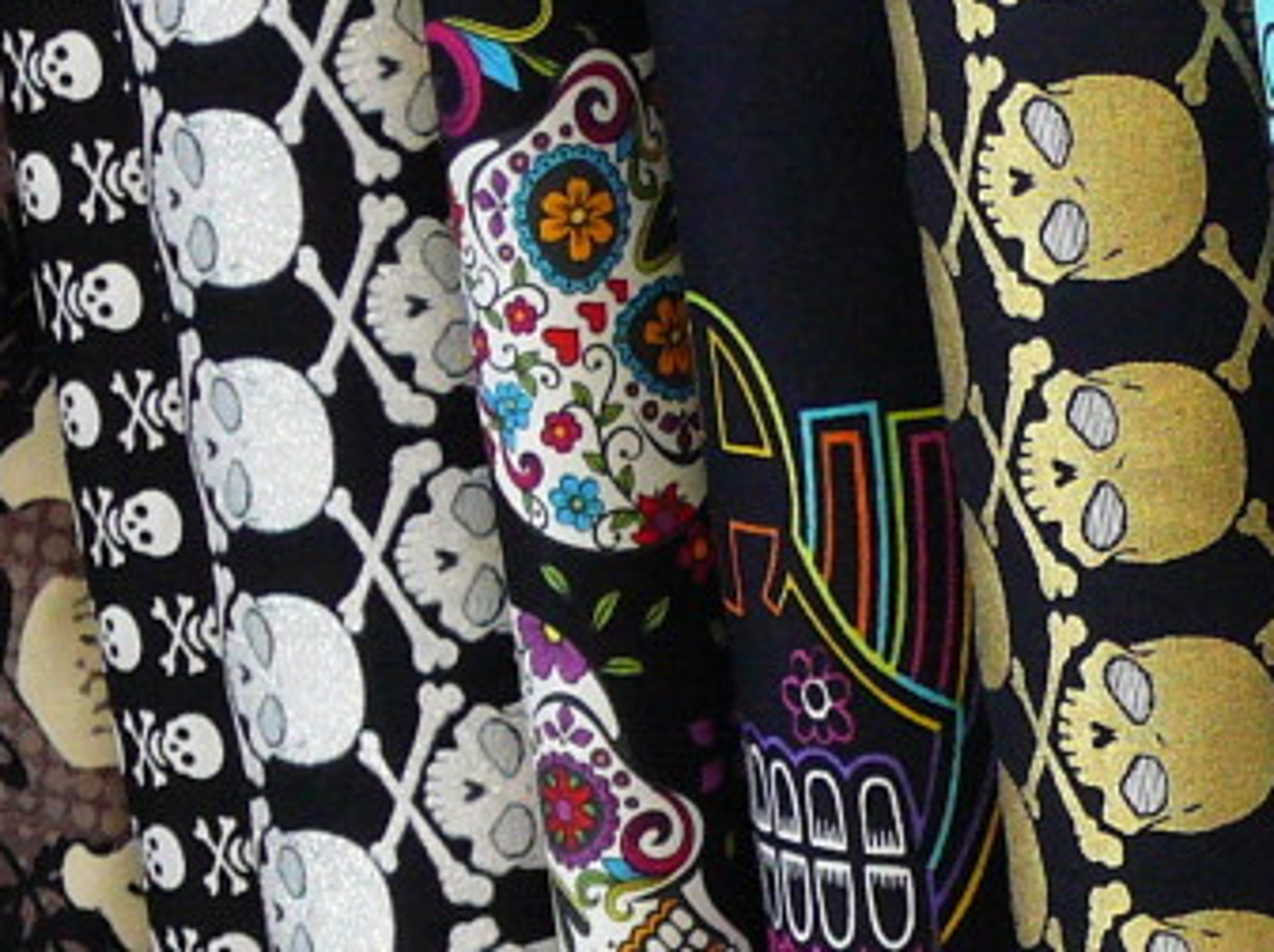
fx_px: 5257
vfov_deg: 10.2
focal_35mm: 143
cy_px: 1194
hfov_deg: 13.6
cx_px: 1342
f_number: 3.3
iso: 200
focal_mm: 7
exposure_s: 1/30
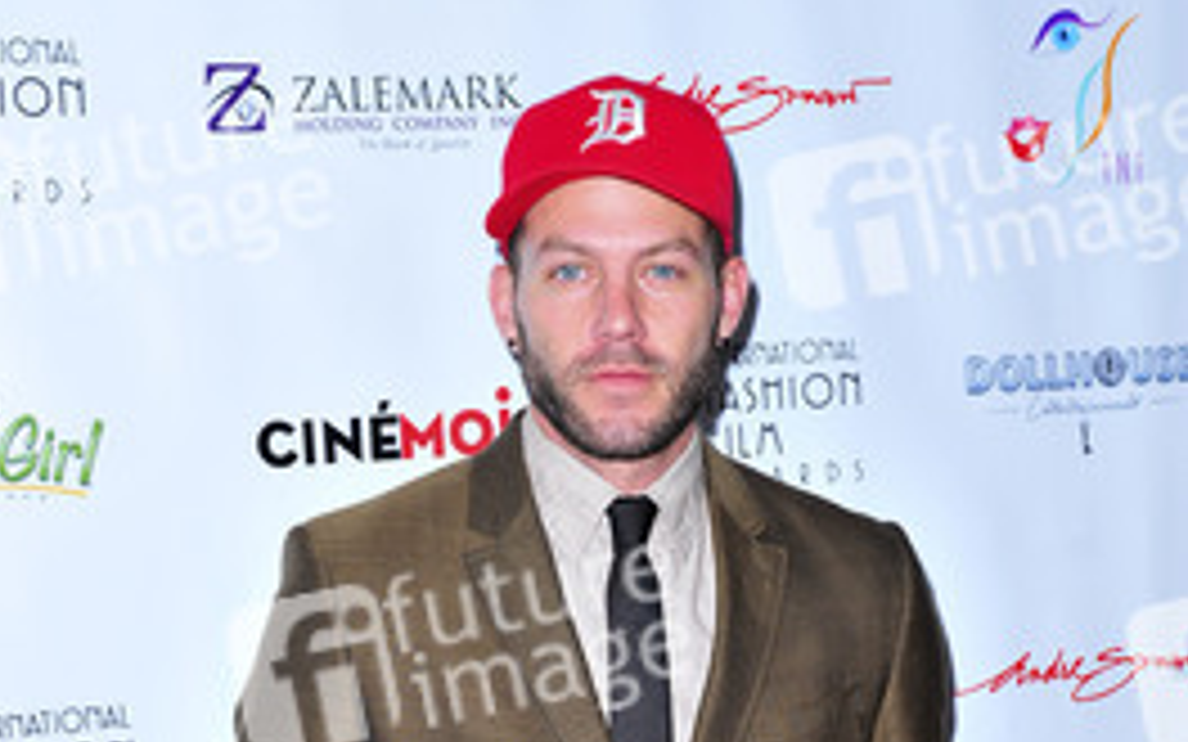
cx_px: 592
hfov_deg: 24.4
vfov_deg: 14.9
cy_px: 877
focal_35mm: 85
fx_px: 2752
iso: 500
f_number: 5.6
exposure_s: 1/320
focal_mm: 55
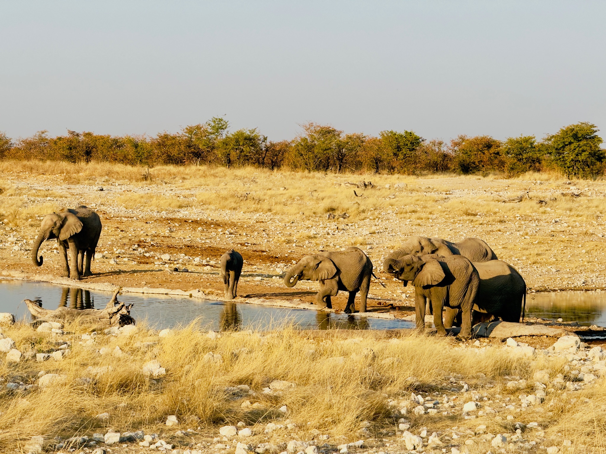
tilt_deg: -1.1
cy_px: 227
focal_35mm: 120
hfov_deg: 16.4
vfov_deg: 12.3
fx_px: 2101
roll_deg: -1.8
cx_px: 303
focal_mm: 15.66
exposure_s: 1/1018
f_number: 2.8
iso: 50
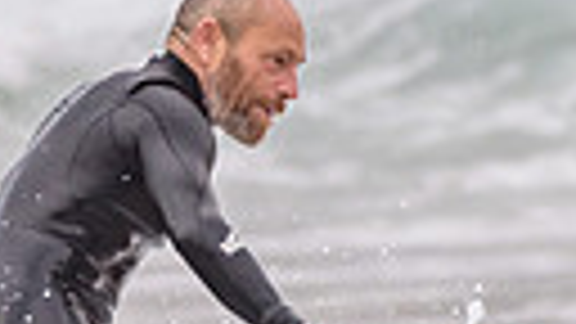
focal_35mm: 2903
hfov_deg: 0.7
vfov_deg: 0.4
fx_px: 44338
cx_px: 338
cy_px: 430
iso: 250
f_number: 5.6
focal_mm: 500
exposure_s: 1/800
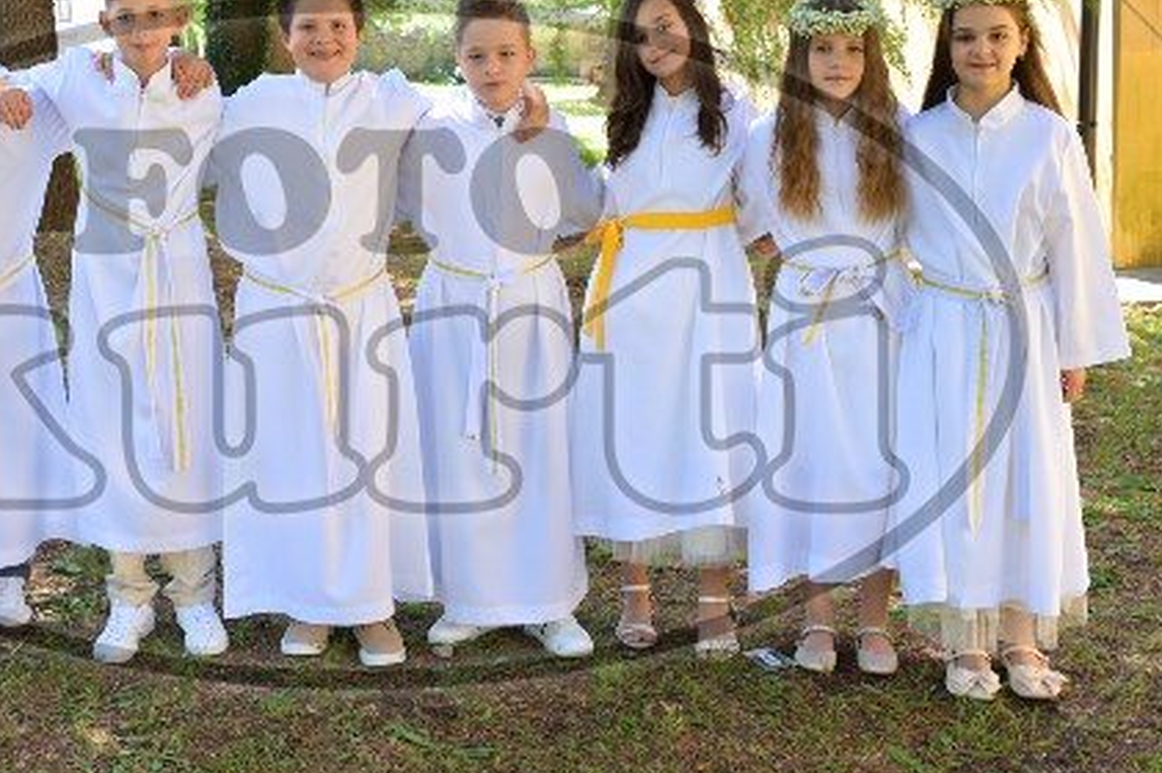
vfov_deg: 26.4
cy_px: 344
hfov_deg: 38.3
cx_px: 362
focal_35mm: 51
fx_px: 1645
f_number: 5.6
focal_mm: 33
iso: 640
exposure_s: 1/160
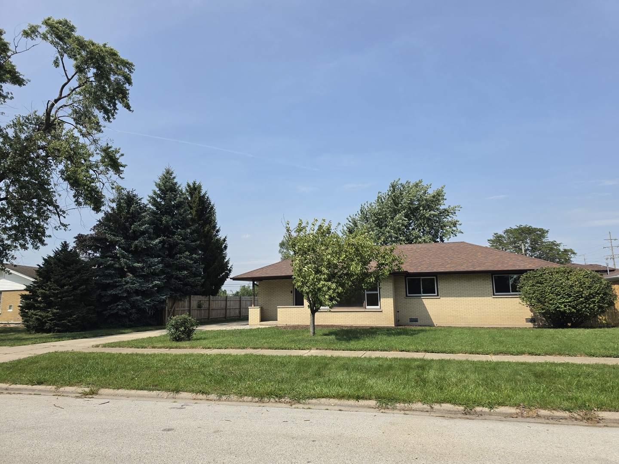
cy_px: 232
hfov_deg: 73.9
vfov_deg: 58.9
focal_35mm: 23
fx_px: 411
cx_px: 310
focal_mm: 6.5
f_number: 1.4
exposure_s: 1/7939
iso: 64
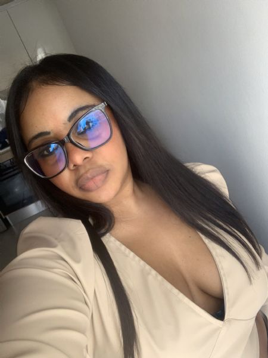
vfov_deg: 56.8
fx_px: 330
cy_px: 179
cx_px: 134
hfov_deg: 44.2
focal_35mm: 32
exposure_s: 1/60
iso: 160
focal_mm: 2.87
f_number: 2.2
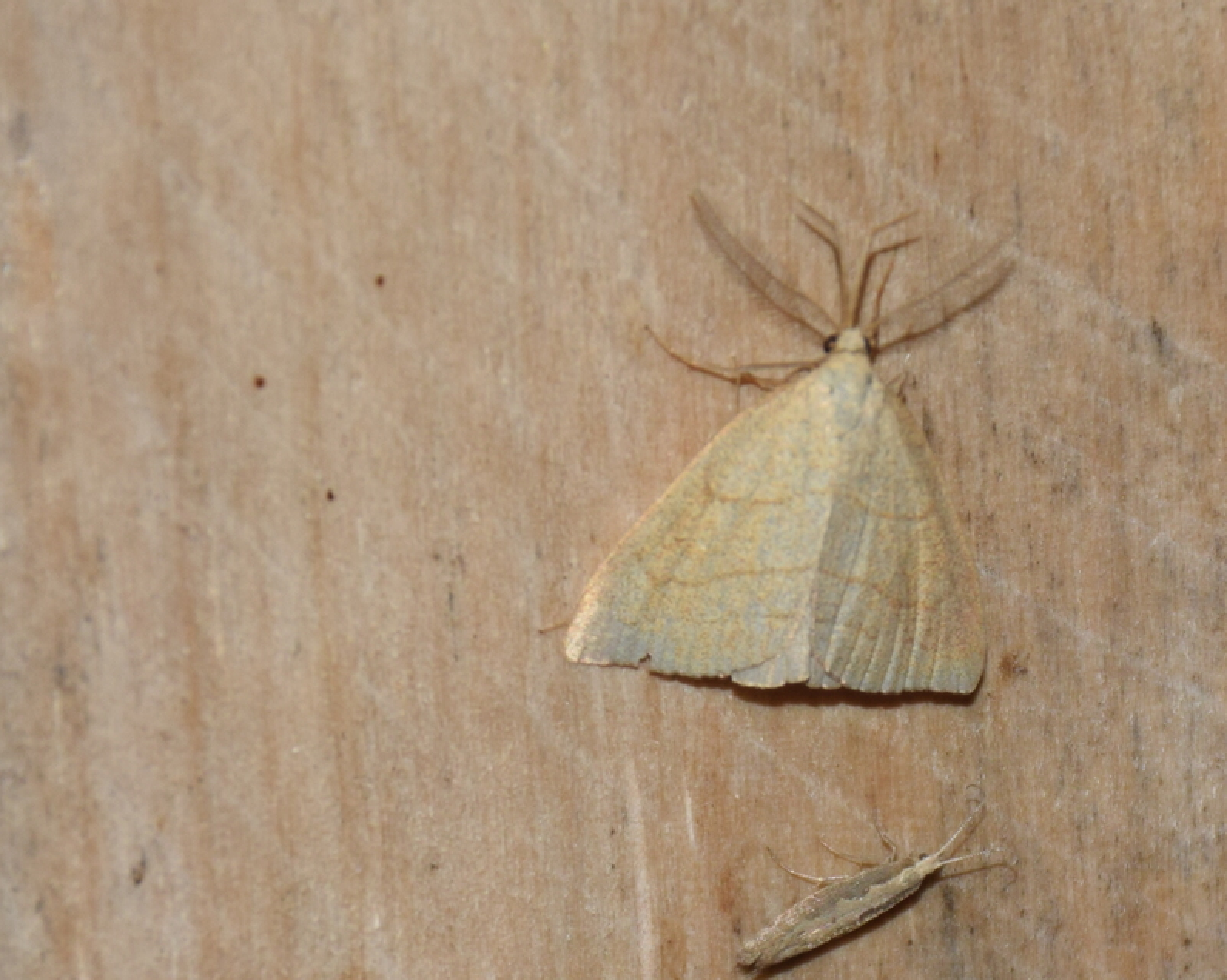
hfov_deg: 8.1
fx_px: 8639
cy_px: 488
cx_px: 739
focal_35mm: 238
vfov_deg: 6.5
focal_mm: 140
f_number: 7.1
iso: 320
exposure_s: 1/60
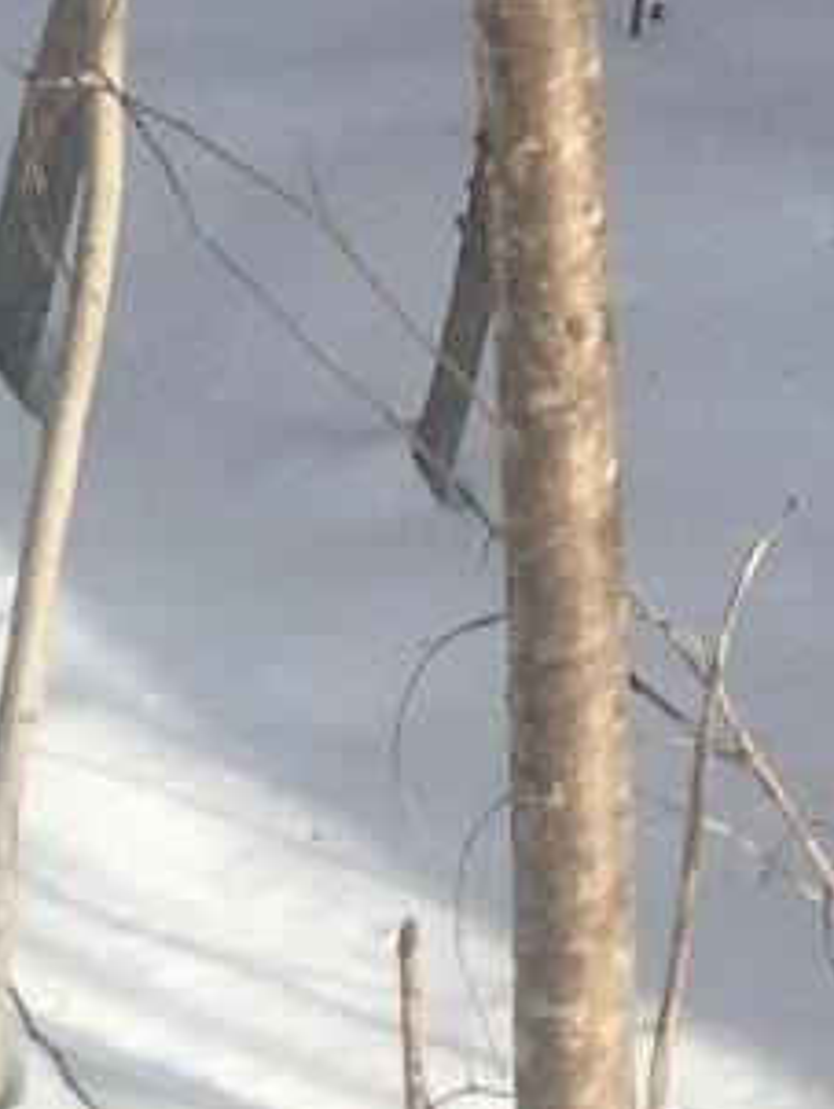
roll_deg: -0.4
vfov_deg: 9.0
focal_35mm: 192
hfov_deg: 7.7
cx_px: 775
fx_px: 6159
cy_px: -1744
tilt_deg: -1.8
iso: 25
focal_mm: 4.15
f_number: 2.2
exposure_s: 1/1603
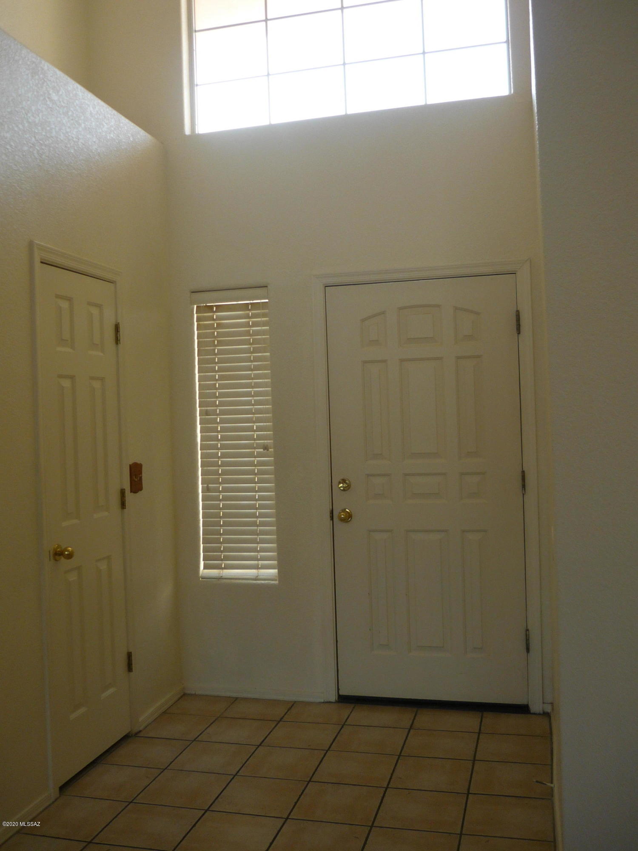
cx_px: 319
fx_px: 811
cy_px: 426
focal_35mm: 33
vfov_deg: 55.4
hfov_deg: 42.9
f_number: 2.8
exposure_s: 1/60
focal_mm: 5.5
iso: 100
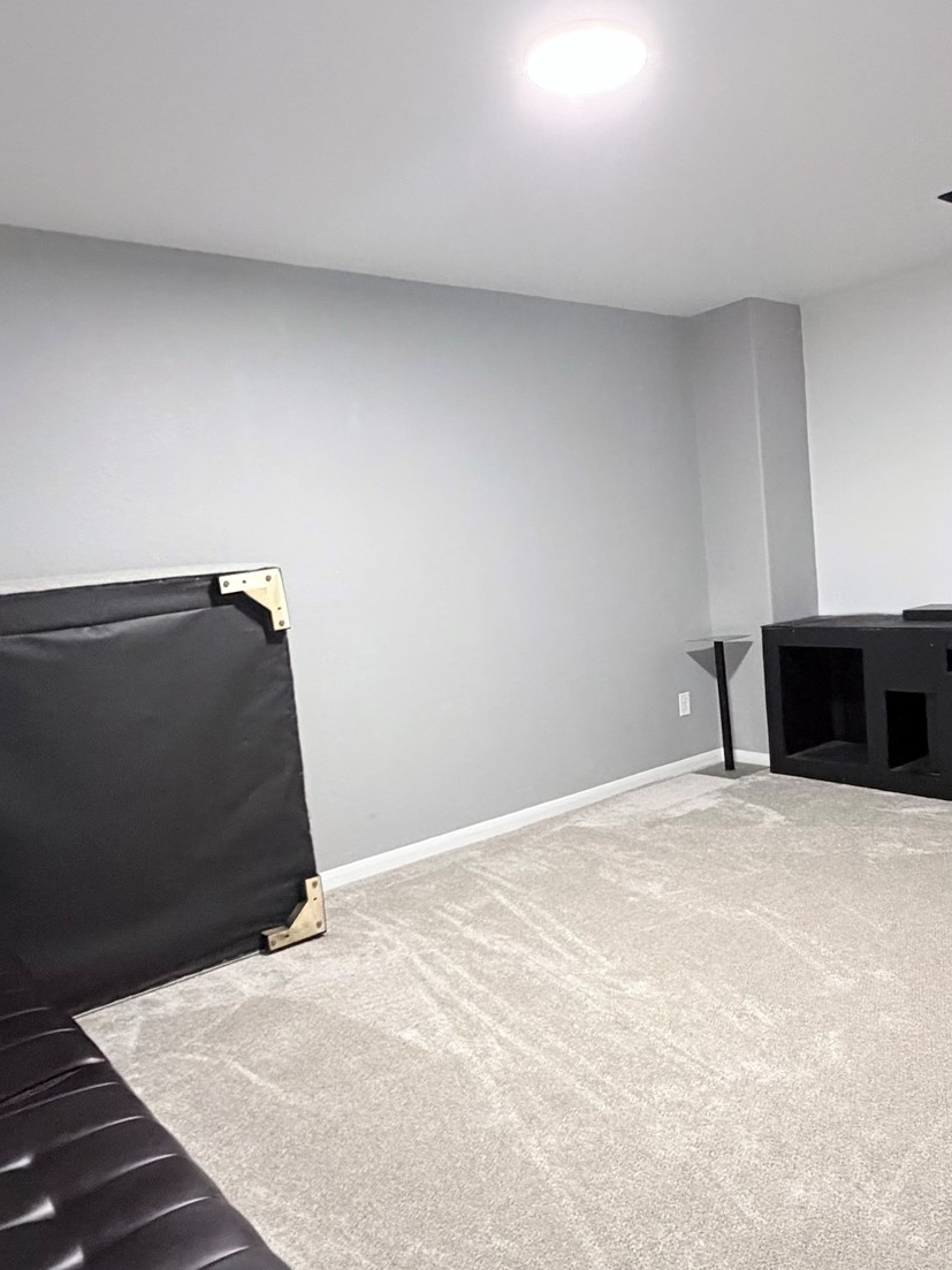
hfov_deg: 52.7
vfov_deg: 67.3
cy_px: 655
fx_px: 954
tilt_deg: -6.9
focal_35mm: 26
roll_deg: +5.6
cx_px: 574
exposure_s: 1/60
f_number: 2.2
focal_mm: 2.22
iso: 640
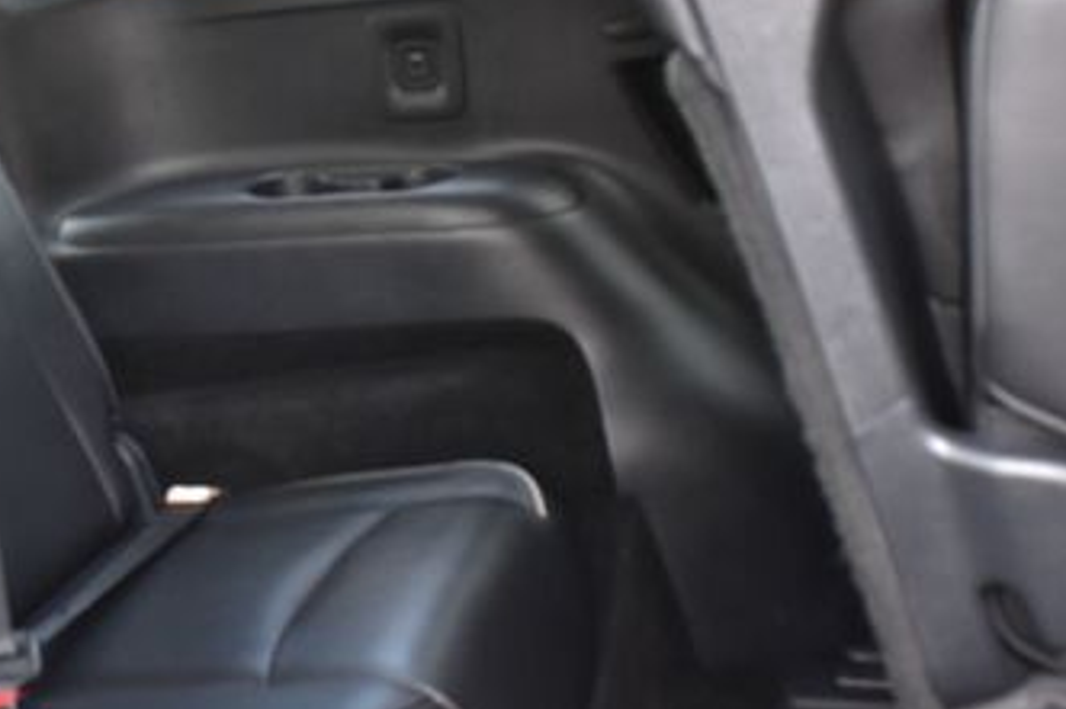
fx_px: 1539
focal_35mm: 52
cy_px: 385
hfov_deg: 38.0
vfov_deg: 26.0
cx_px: 411
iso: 1100
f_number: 6.3
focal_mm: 18
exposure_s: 1/15
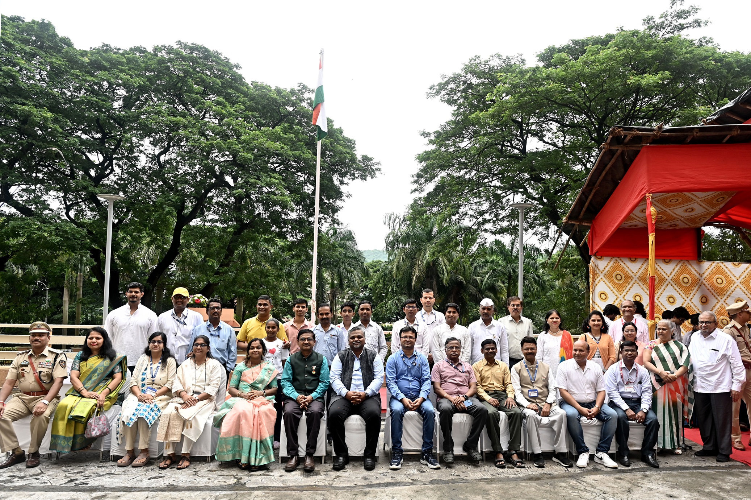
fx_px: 500
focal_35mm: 24
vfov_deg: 53.0
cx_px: 376
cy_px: 250
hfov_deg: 73.8
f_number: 7.1
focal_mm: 24
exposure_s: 1/125
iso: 200
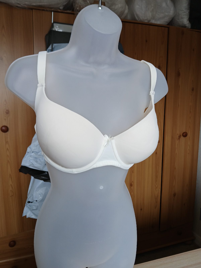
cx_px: 100
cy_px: 134
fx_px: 201
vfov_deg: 67.3
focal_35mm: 26
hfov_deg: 53.1
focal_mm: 3.98
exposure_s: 1/50.3
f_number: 1.8
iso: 20
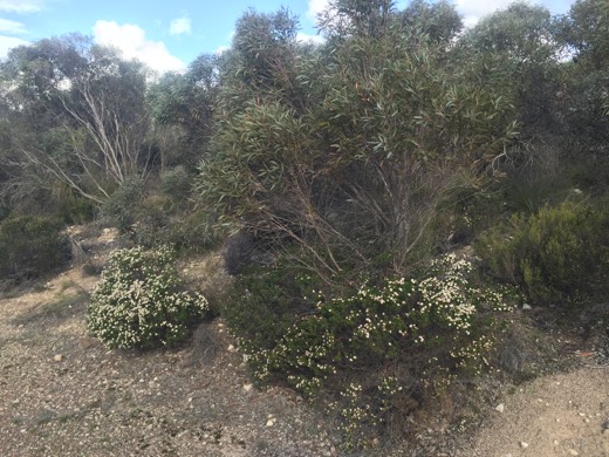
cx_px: 304
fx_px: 510
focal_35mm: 29
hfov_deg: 61.7
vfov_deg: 48.2
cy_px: 228
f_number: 2.2
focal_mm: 4.15
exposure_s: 1/412
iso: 32
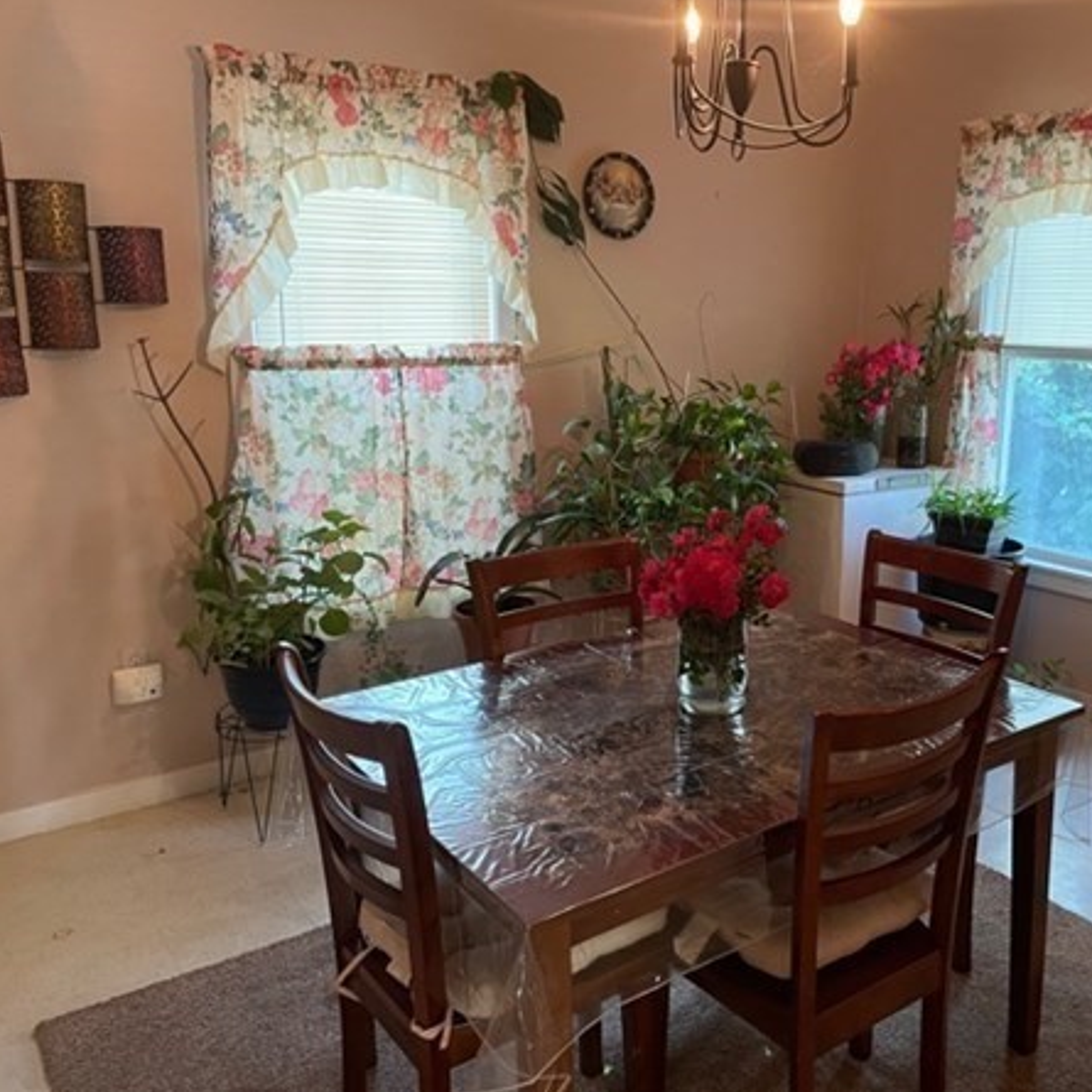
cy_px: 542
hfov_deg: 51.5
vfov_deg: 52.5
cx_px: 729
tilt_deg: -13.0
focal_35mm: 31
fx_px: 1106
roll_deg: -0.2
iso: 320
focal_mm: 4.2
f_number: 1.6
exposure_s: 1/60
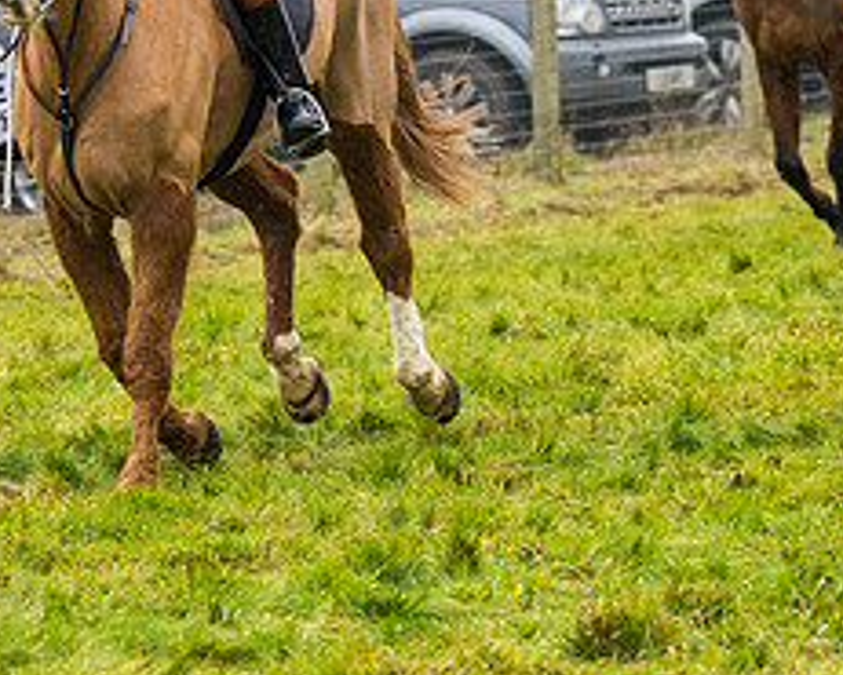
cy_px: 63
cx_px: 171
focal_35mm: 432
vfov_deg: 3.6
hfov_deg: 4.5
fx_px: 10783
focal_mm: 135
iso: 800
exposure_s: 1/800
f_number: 4
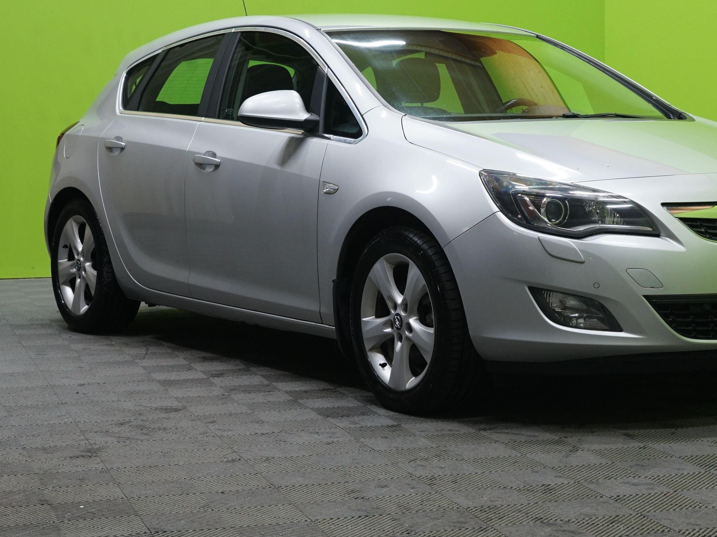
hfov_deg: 24.6
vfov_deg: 18.6
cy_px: 209
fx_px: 1636
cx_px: 448
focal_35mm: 79
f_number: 8
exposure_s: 1/20
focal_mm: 53
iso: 1000
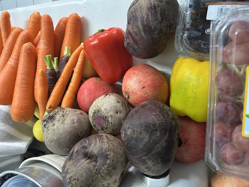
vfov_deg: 53.1
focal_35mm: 26
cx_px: 124
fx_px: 187
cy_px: 94
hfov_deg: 67.3
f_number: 1.5
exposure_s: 1/33
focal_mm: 5.7
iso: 500
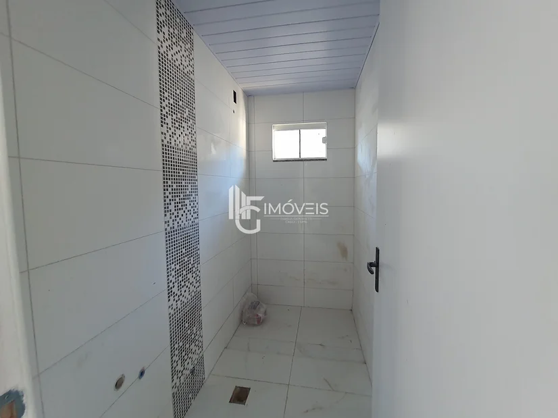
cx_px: 279
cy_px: 209
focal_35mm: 13
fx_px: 209
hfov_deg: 106.2
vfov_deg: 89.9
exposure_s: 1/60
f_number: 2.2
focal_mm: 1.74
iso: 250
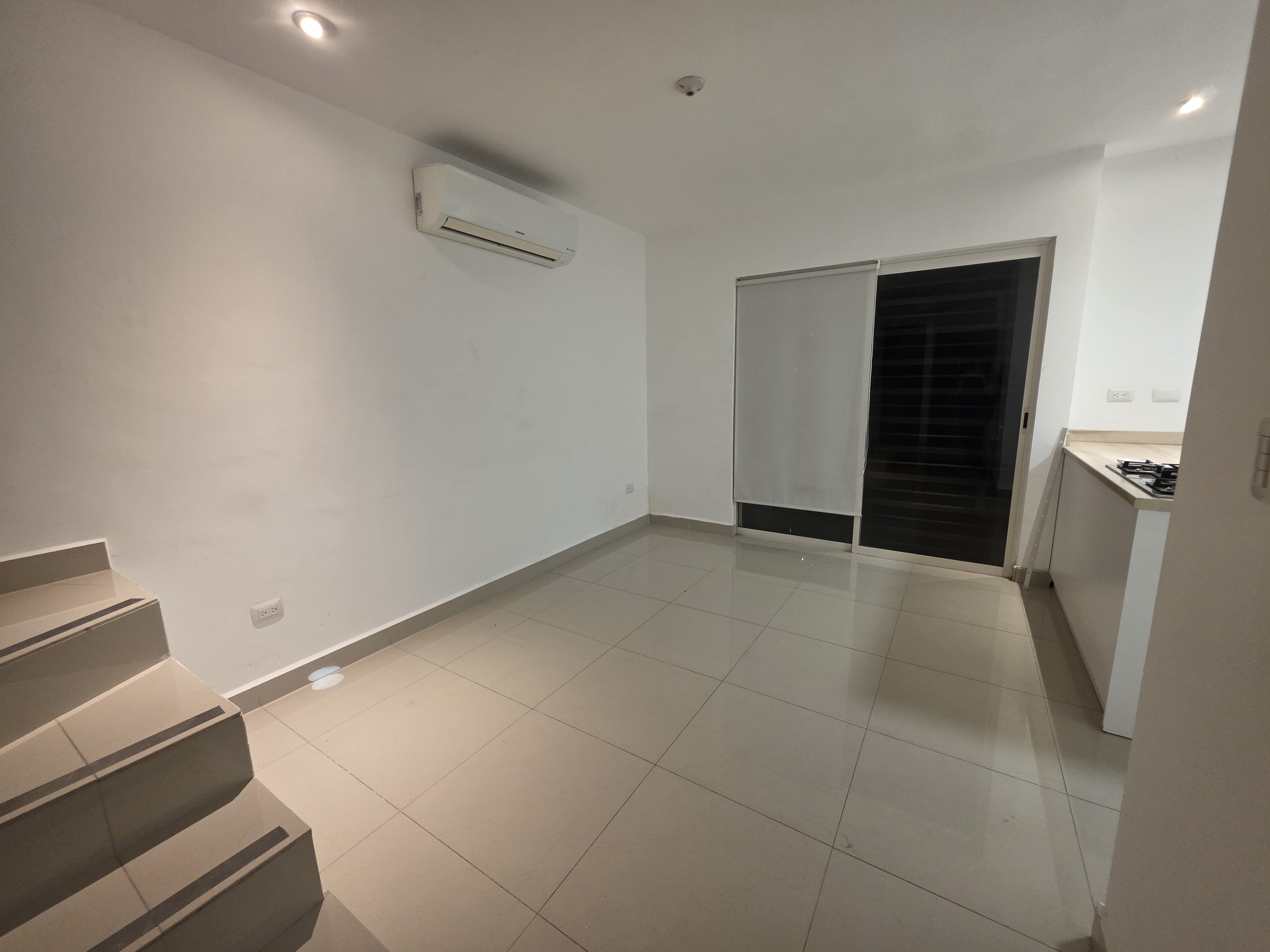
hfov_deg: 106.2
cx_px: 635
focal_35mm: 13
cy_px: 476
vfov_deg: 89.9
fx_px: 477
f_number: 1.9
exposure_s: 1/60
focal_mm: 2.2
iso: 400
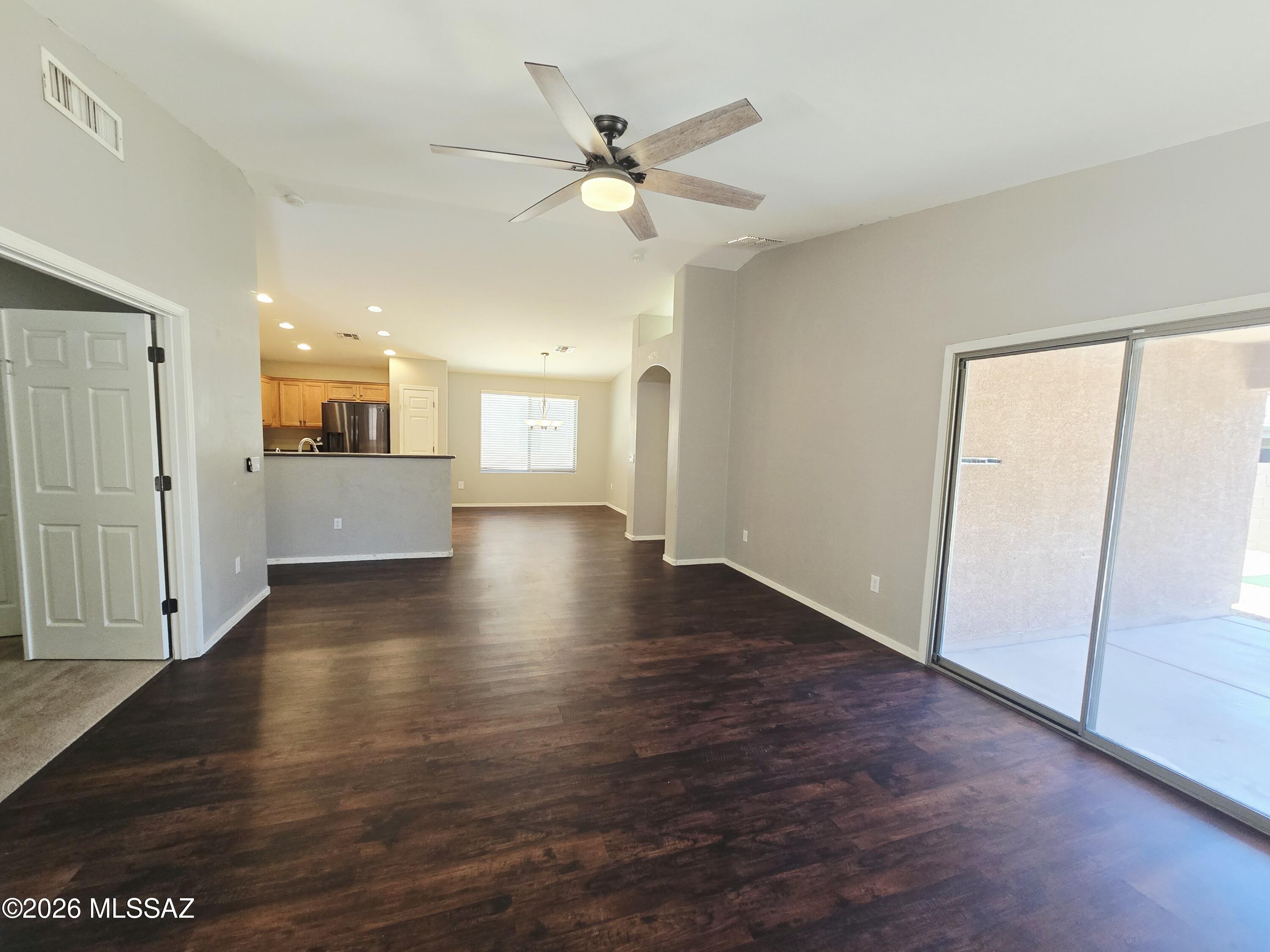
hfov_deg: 106.2
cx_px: 635
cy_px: 476
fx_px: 477
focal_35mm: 13
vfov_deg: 89.9
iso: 125
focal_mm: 2.2
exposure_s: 1/60
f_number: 2.2
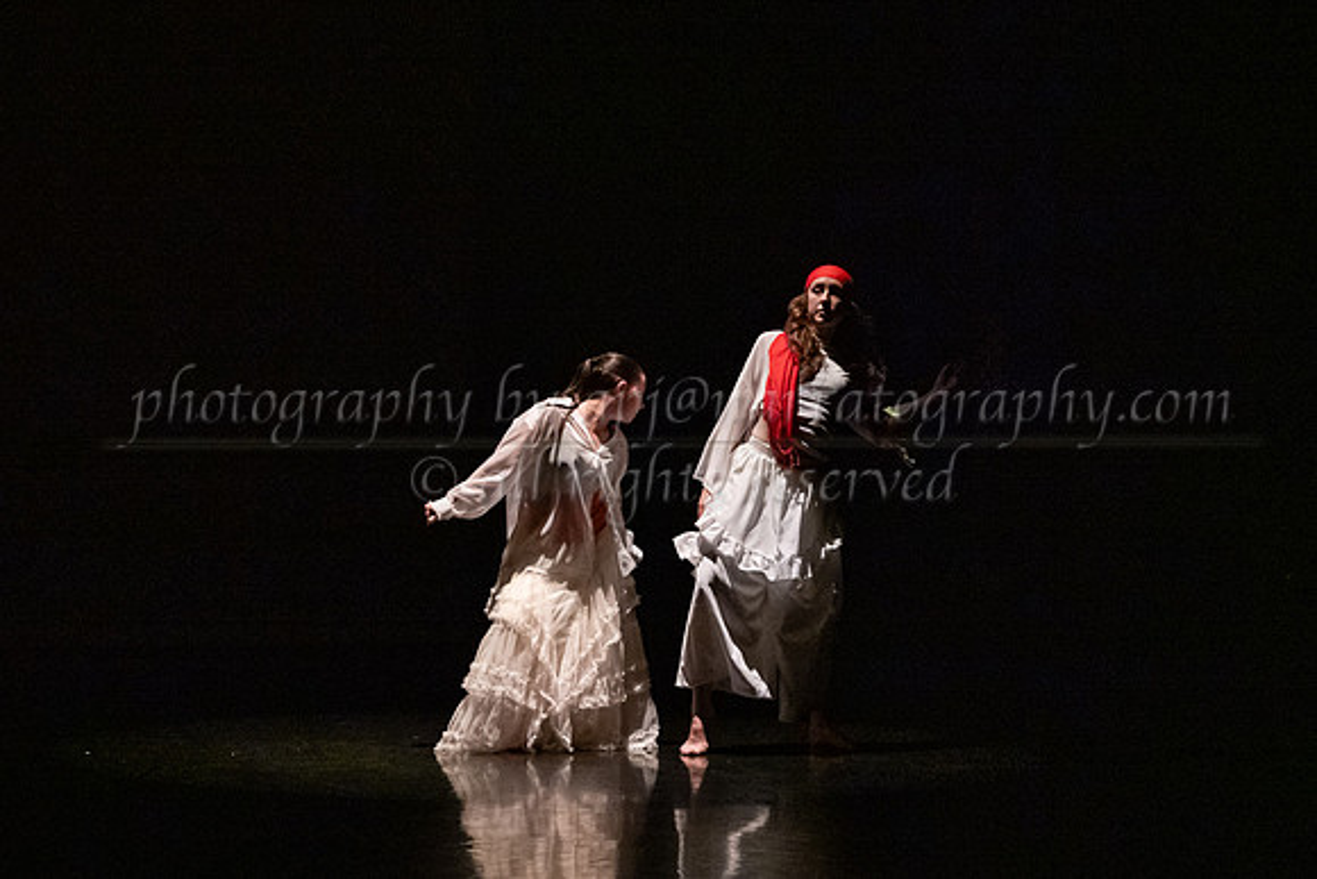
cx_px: 649
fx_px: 3453
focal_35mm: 94
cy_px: 360
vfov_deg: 14.5
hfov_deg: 21.6
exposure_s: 1/320
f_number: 3.5
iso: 6400
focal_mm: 75
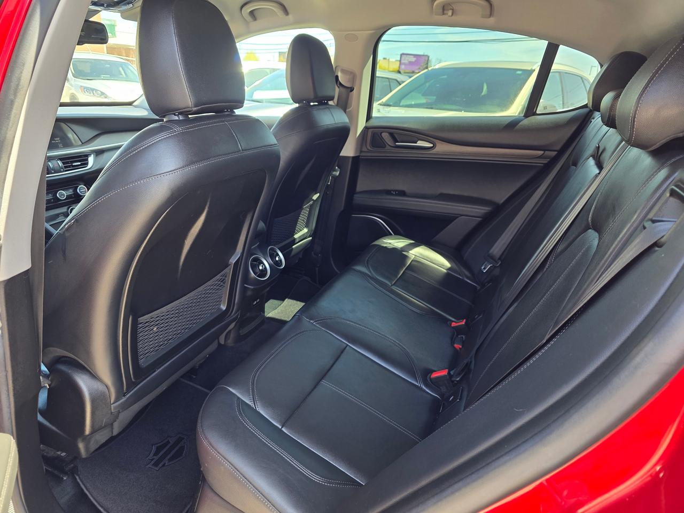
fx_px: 454
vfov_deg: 58.9
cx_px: 342
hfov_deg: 73.9
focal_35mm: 23
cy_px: 256
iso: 100
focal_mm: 6.3
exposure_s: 1/120
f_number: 1.7
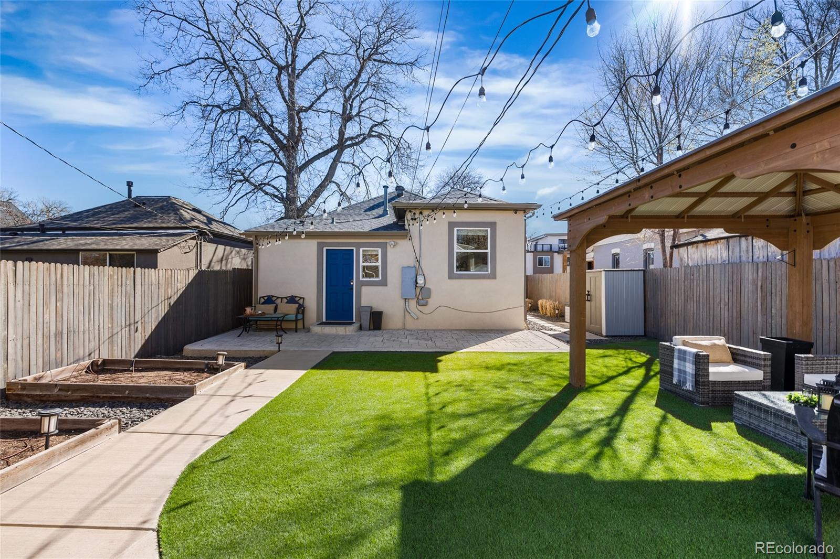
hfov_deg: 96.7
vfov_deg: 73.7
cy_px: 280
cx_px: 420
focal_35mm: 16
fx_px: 373
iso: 200
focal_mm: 16
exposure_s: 1/80
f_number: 8
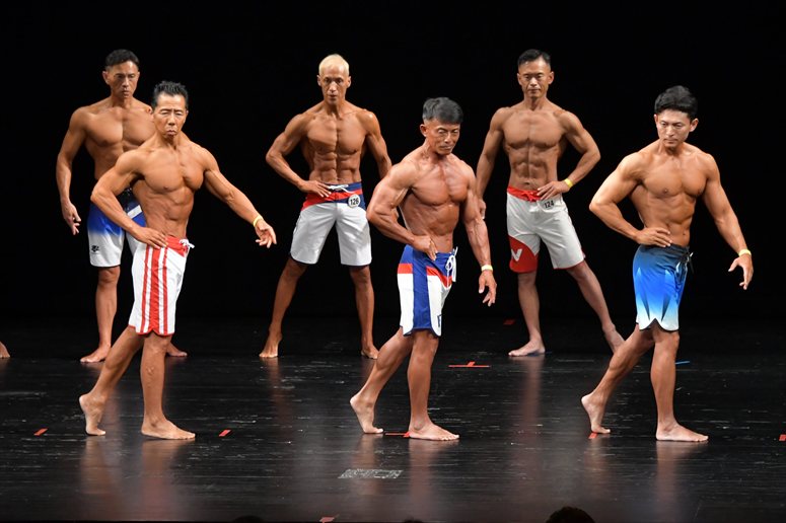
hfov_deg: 9.5
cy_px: 262
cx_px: 393
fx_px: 4736
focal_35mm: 217
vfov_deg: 6.3
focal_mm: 145
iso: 3200
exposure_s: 1/400
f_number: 5.6
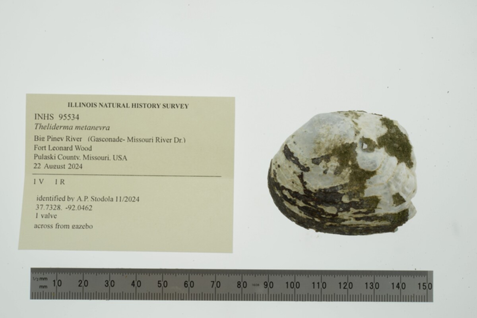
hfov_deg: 33.4
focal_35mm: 60
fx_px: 795
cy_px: 159
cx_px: 238
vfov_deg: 22.6
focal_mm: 60
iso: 100
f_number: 32
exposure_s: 1/10
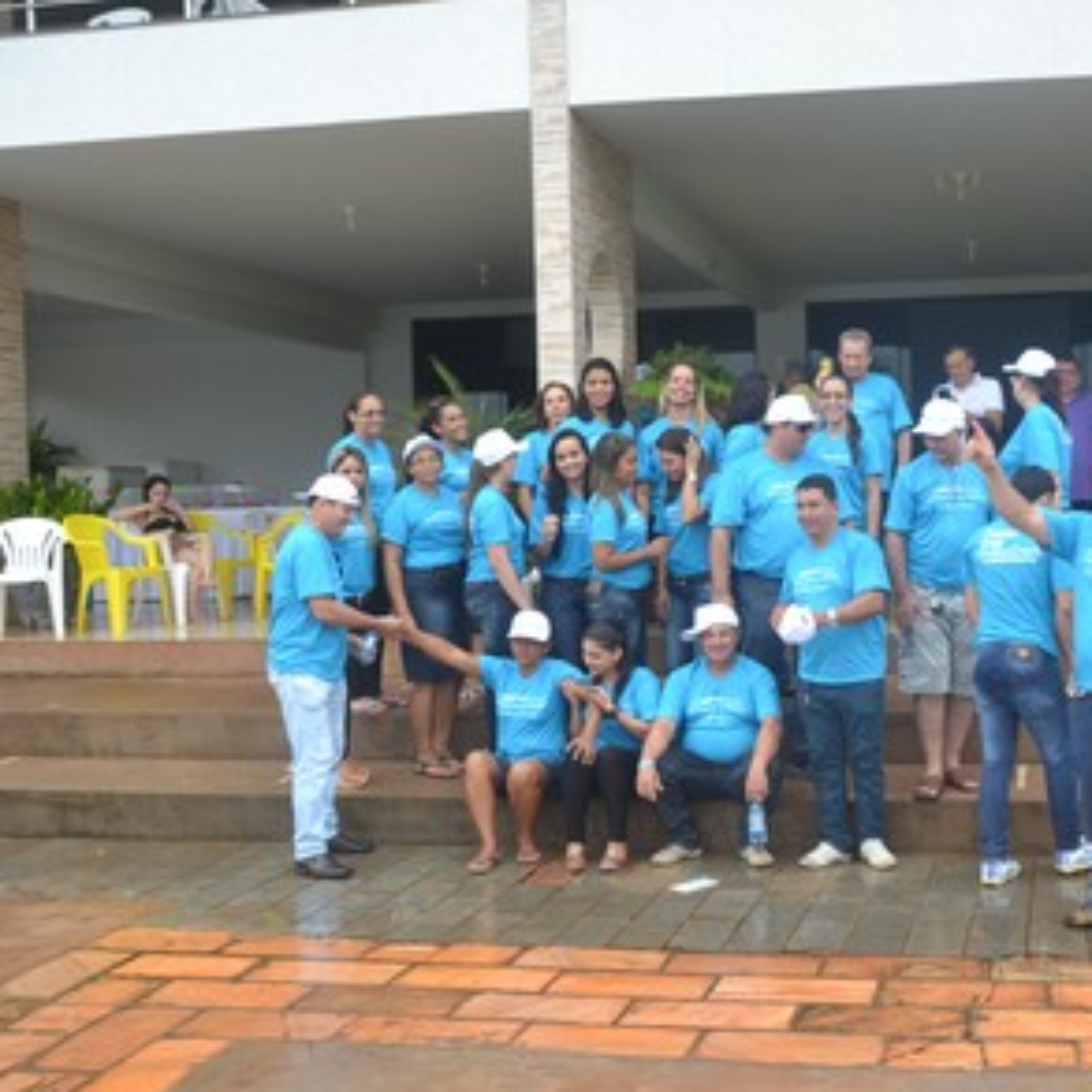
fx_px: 1535
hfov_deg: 38.4
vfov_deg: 39.2
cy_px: 552
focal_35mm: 43
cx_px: 783
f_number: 5.6
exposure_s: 1/125
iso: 400
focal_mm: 22
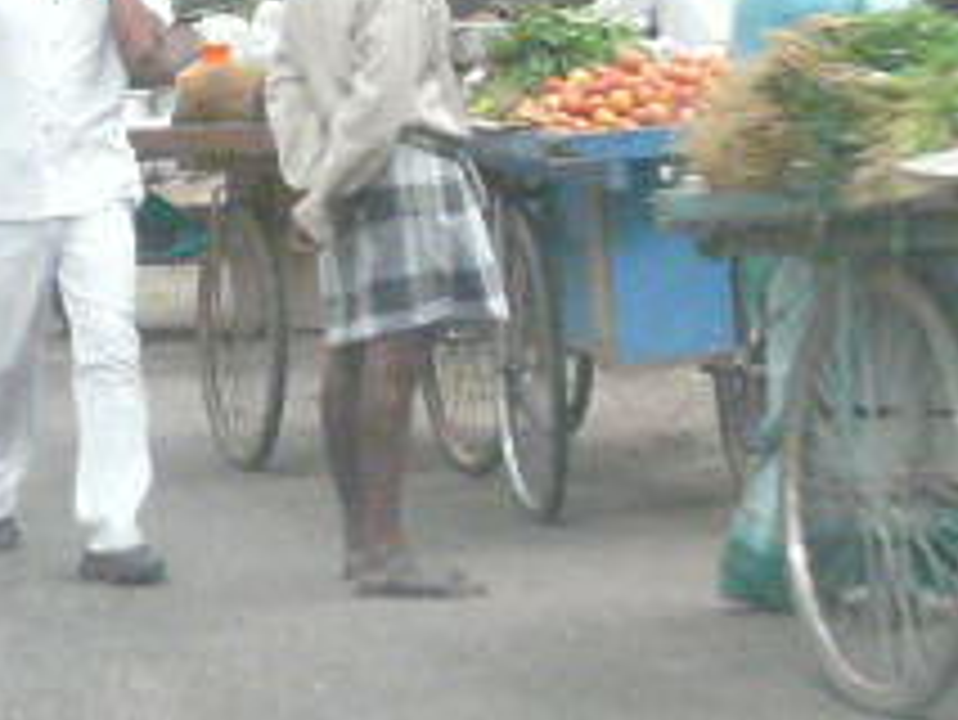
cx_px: 962
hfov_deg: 14.4
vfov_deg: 10.9
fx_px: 3738
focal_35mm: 135
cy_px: 40
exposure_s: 1/125
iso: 640
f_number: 2.8
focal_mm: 4.6
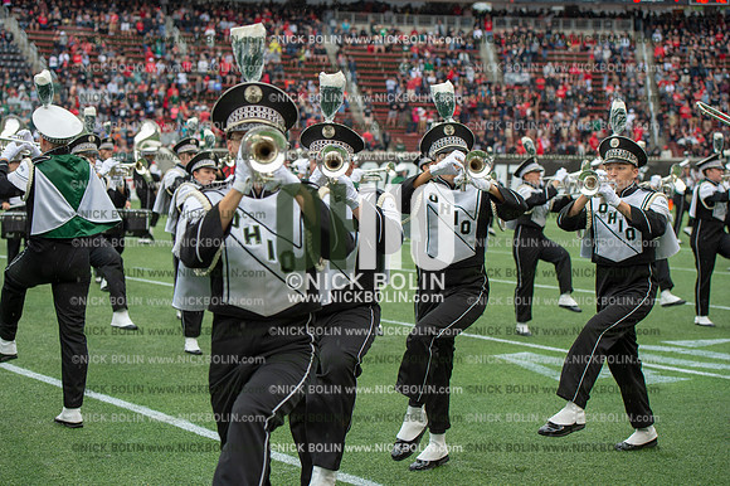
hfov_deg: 28.9
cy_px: 243
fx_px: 1419
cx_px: 365
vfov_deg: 19.4
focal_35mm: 70
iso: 400
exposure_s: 1/500
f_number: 4
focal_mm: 70
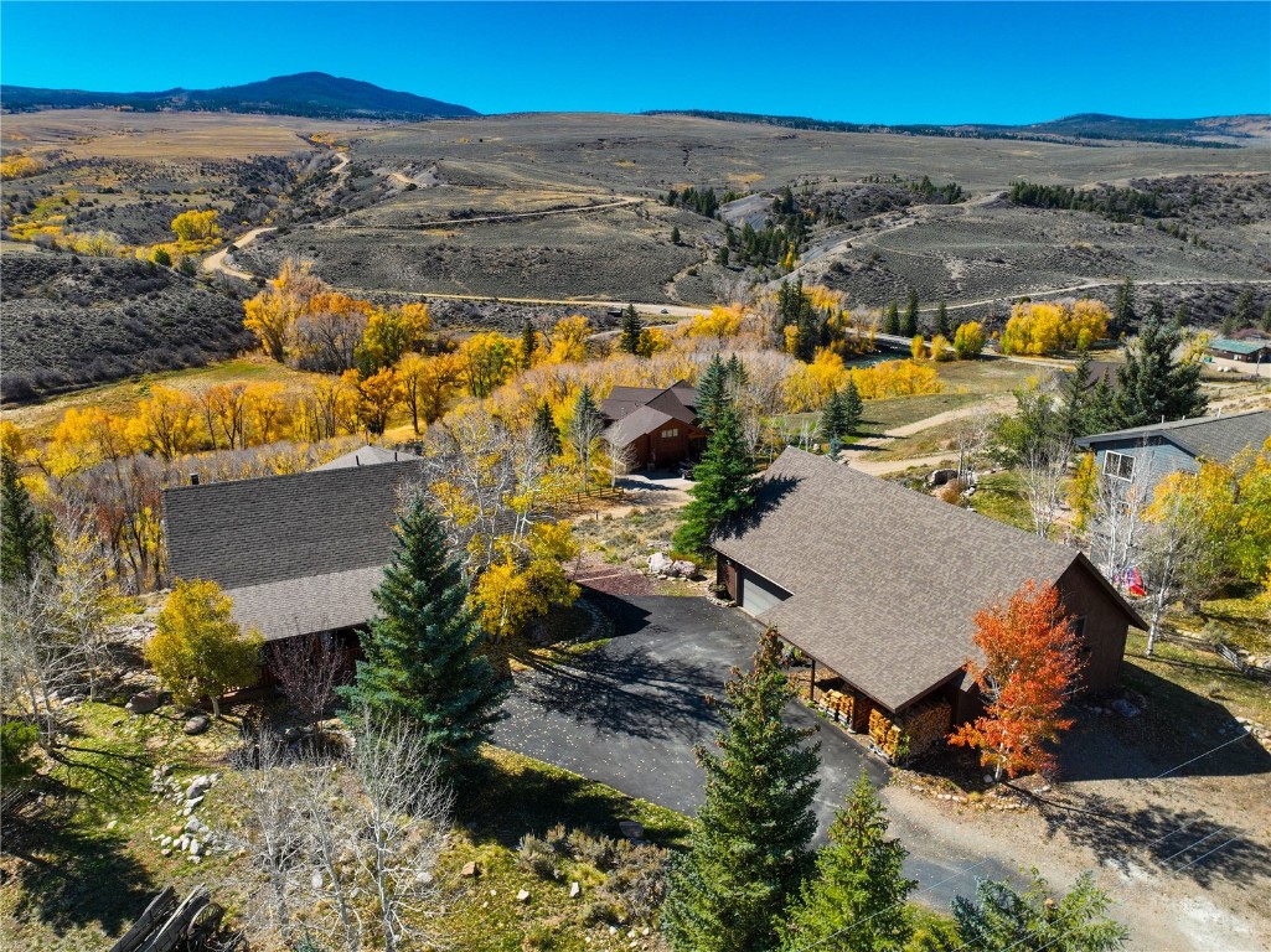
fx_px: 881
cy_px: 476
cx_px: 636
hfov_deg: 71.6
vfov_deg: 56.8
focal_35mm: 24
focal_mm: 12.29
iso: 120
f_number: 2.8
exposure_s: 1/1600
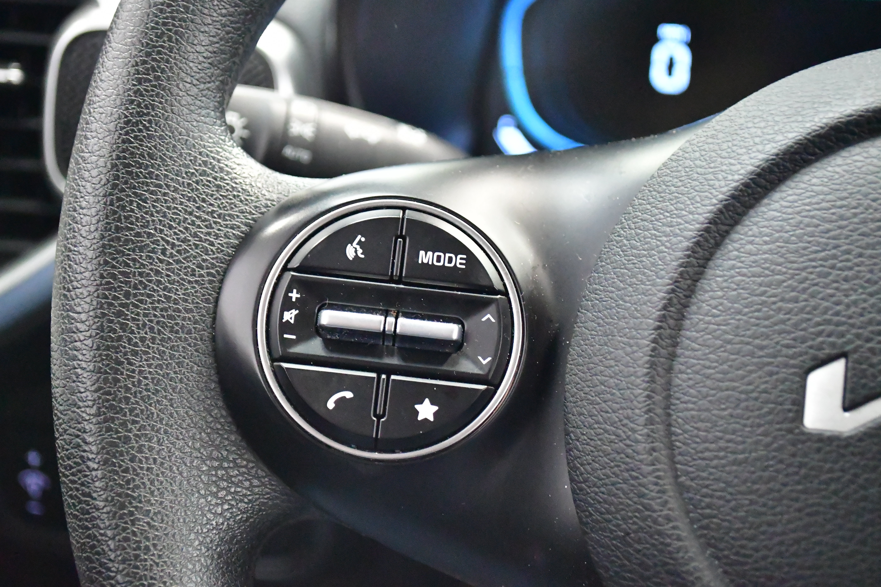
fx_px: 1468
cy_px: 294
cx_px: 440
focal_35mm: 60
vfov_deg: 22.6
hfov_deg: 33.4
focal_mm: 40
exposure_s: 1/100
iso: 16000
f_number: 5.3
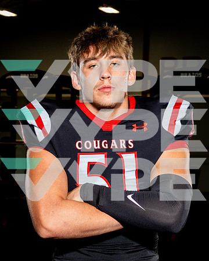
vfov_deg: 19.6
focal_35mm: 98
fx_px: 755
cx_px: 57
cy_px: 142
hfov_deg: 15.7
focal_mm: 62
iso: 1600
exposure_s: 1/250
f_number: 8
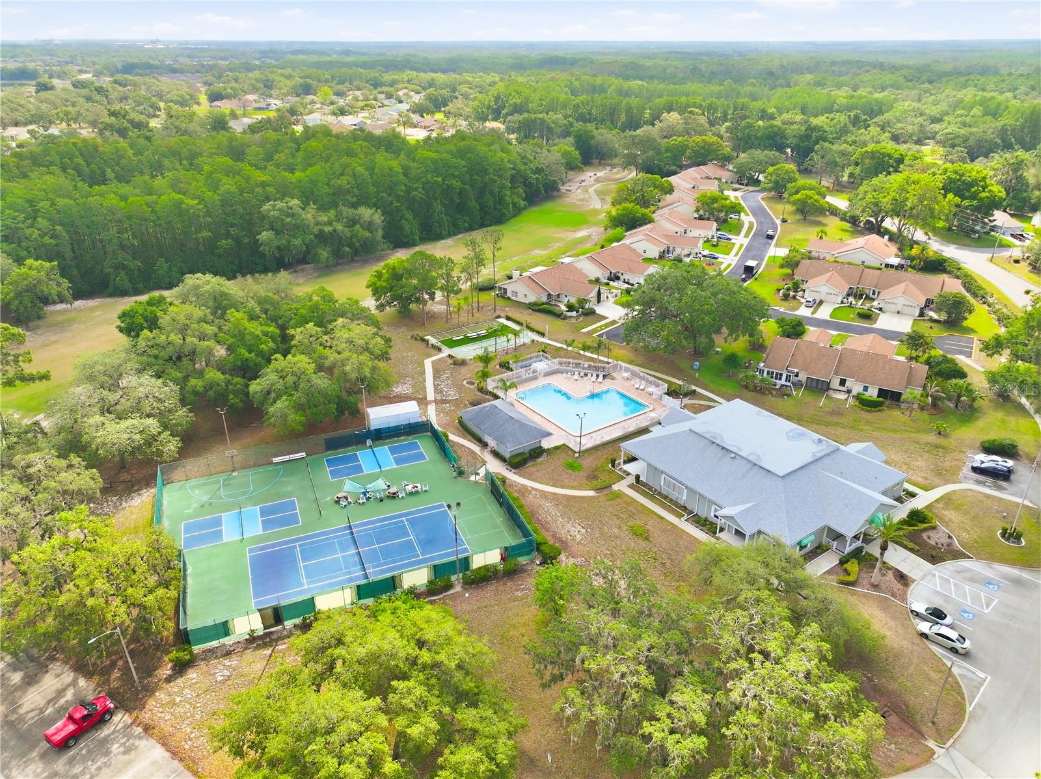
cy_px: 390
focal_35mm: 24
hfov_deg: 71.6
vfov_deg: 56.8
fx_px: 721
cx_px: 520
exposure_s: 1/160
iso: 190
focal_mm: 12.3
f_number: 2.8
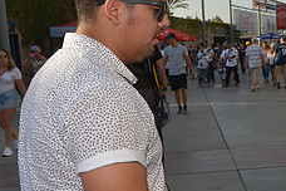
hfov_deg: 30.1
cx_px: 300
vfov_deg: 22.1
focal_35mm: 61
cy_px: 131
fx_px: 485
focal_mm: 24
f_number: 7.1
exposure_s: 1/3200
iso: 1000
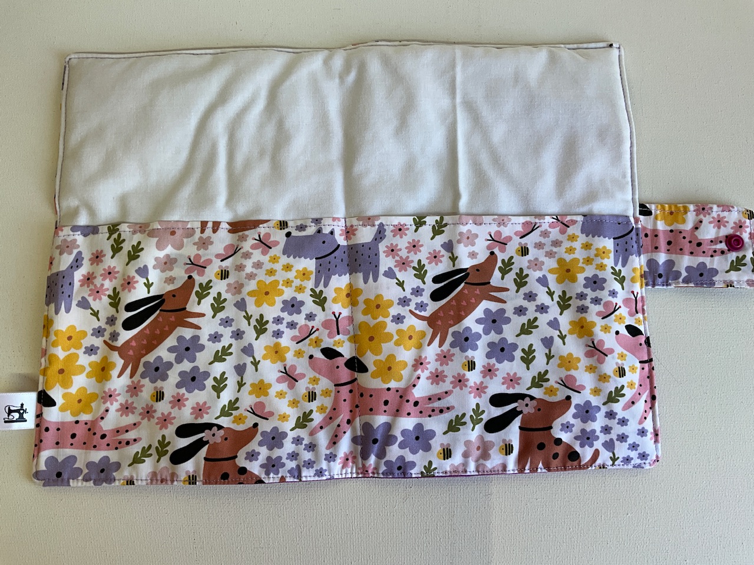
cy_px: 282
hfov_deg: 61.7
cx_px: 377
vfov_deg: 48.2
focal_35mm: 29
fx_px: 632
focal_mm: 3
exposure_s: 1/100
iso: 16
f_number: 1.8
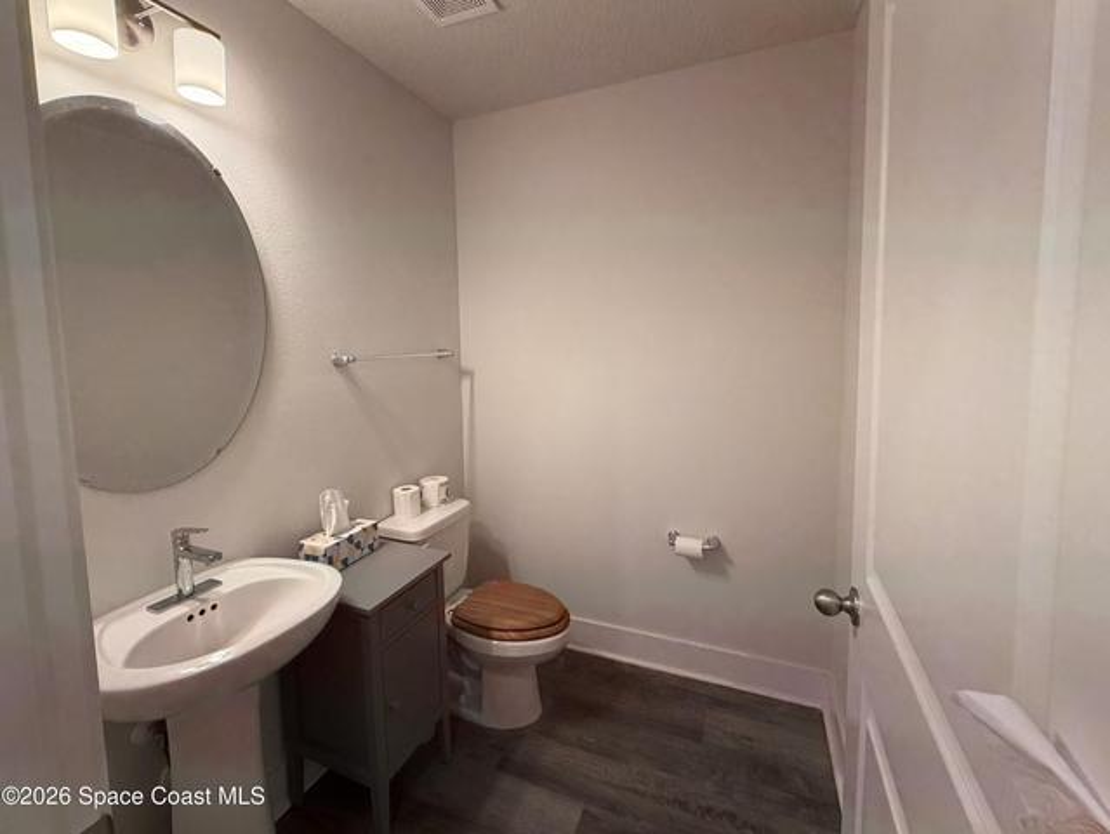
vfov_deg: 85.7
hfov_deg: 102.0
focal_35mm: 14
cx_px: 555
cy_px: 417
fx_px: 449
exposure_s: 1/120
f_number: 2.2
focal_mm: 2.22
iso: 250
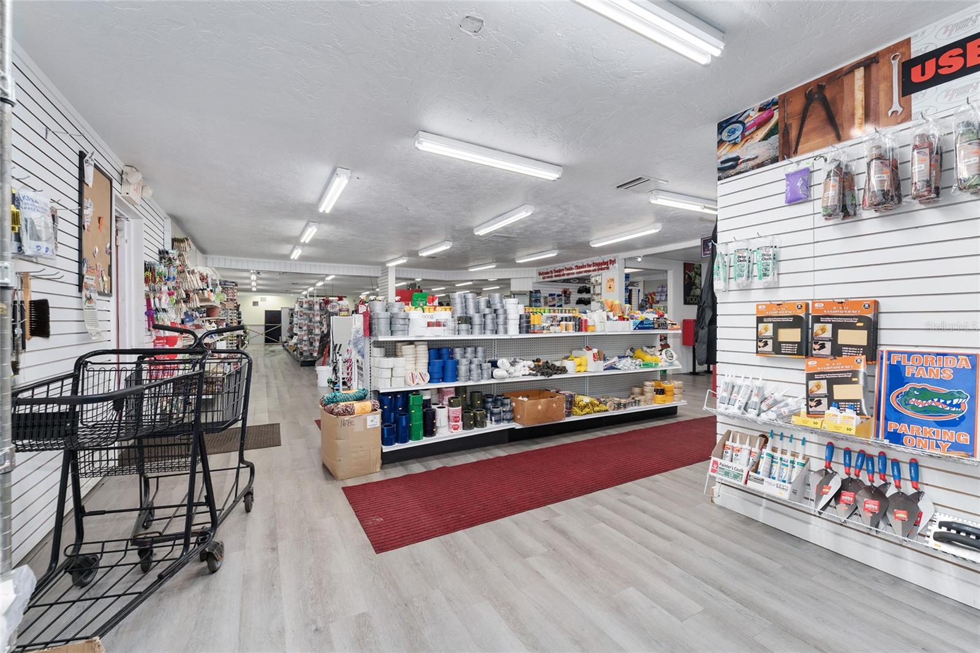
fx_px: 406
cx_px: 490
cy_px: 326
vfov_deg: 77.7
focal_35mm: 15
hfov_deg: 100.8
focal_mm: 14.9
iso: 1000
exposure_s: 1/30
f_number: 7.1
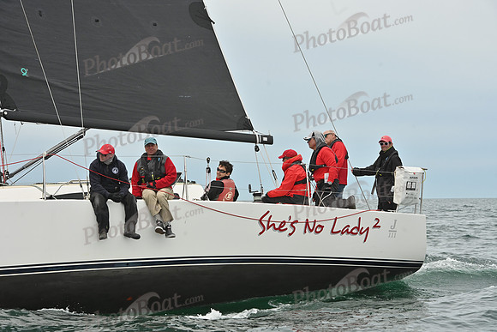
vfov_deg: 12.2
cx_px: 248
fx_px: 1547
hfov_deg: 18.3
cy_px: 166
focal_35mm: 112
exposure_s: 1/1000
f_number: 9
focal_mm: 112
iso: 320
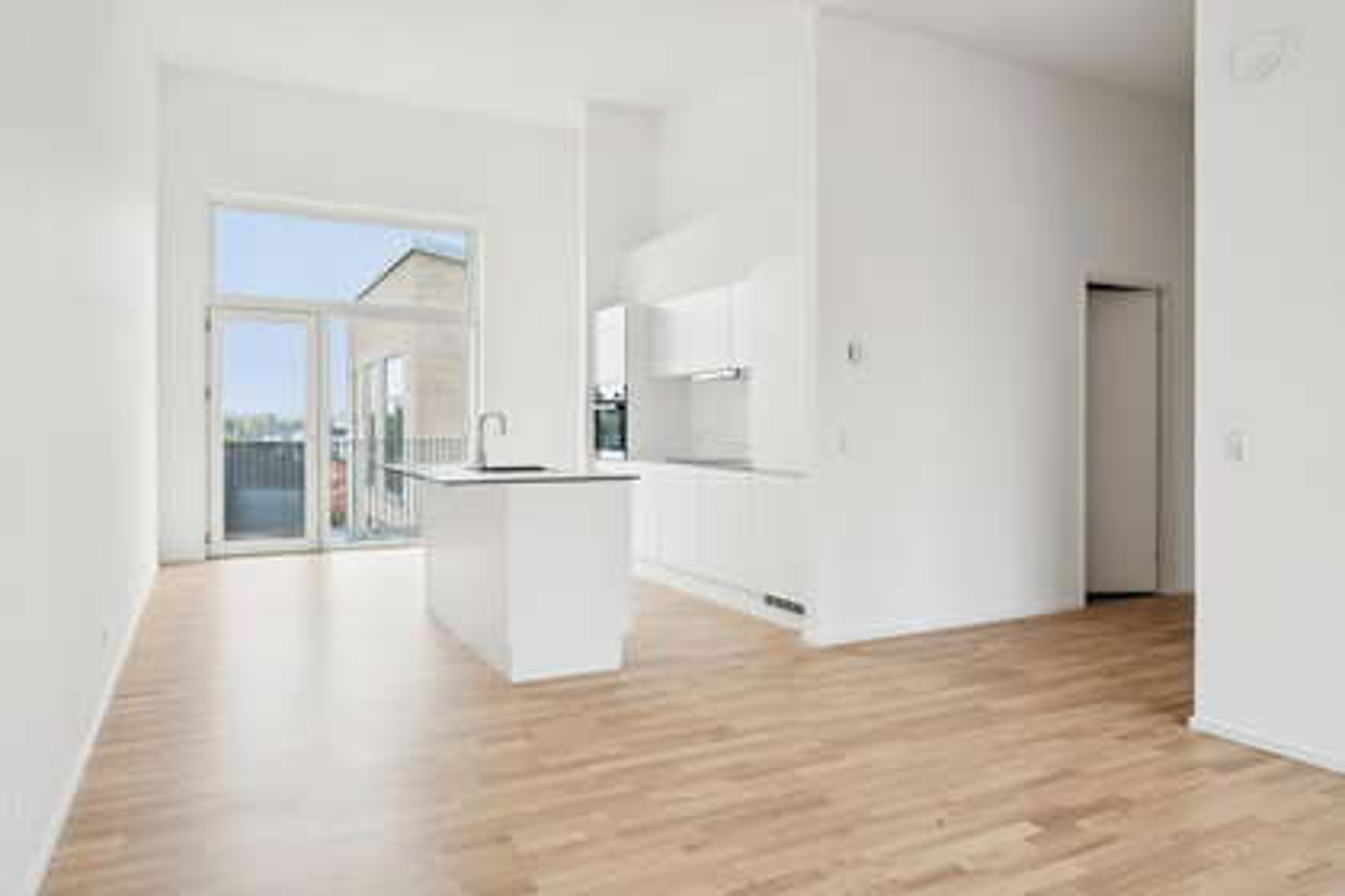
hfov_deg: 77.3
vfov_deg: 56.1
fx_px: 841
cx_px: 672
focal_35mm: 22
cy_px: 448
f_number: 7.1
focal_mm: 22.5
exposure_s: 1/15
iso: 400
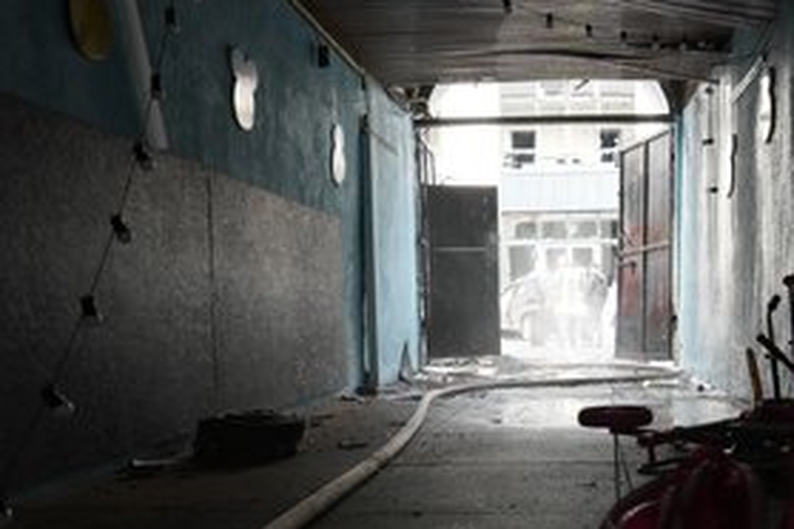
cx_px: 546
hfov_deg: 44.6
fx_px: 948
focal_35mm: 43
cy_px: 377
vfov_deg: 30.8
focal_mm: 30
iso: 800
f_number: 4
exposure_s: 1/160
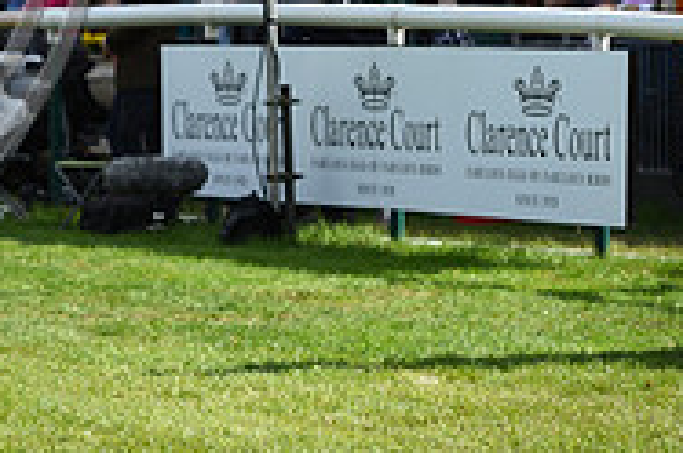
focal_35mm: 379
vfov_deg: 3.6
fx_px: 7178
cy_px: -146
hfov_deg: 5.4
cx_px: -318
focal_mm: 122
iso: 200
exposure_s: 1/1600
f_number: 4.5
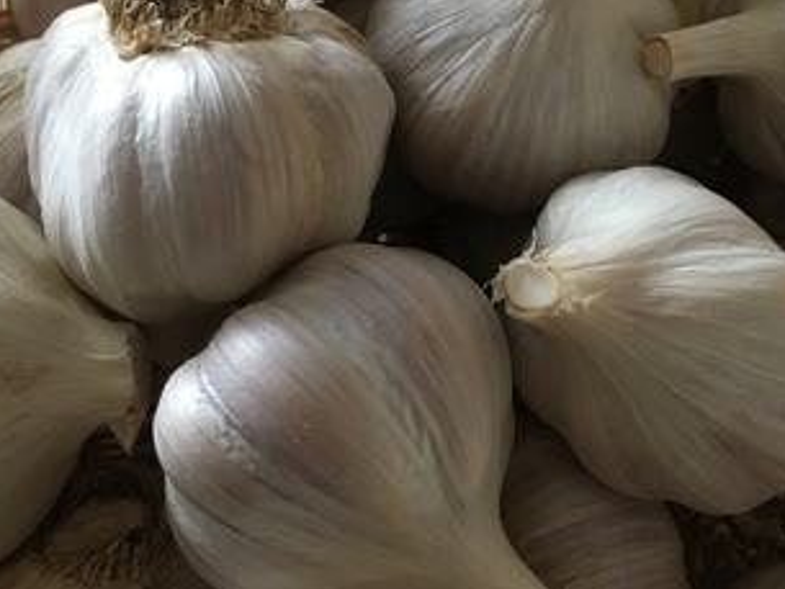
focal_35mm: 38
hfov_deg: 48.9
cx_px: 407
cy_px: 211
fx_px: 862
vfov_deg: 37.5
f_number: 2.2
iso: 200
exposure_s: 1/20
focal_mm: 4.15
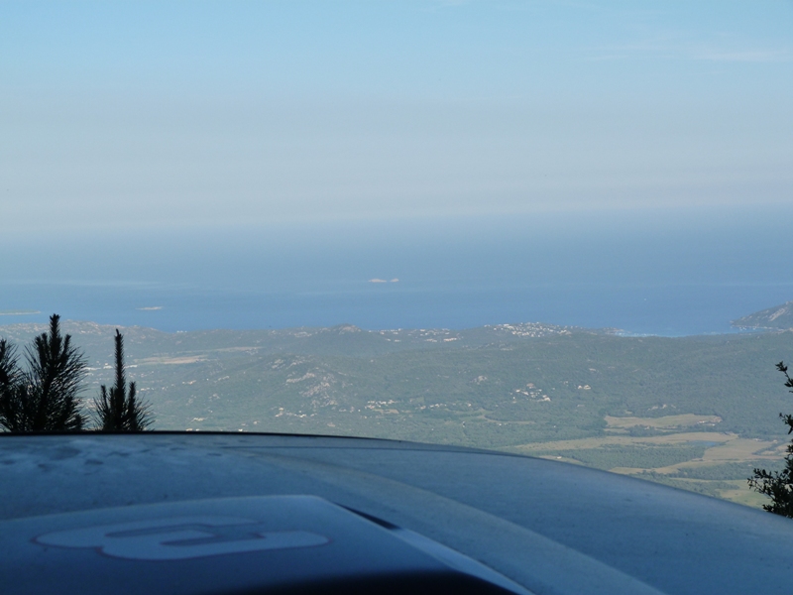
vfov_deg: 17.6
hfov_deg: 23.3
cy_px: 298
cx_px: 396
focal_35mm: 84
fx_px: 1924
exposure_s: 1/400
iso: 125
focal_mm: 15.1
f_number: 5.6
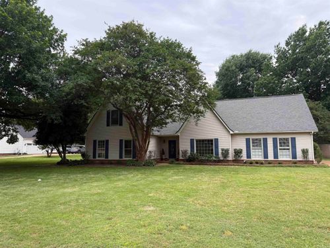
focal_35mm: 24
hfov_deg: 71.6
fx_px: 229
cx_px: 165
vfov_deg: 56.8
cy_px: 124
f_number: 1.78
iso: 100
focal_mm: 6.76
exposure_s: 1/943
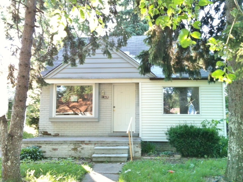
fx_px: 246
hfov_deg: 52.6
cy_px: 91
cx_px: 122
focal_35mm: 35
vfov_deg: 40.7
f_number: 2.8
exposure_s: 1/40
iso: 80
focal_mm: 3.85
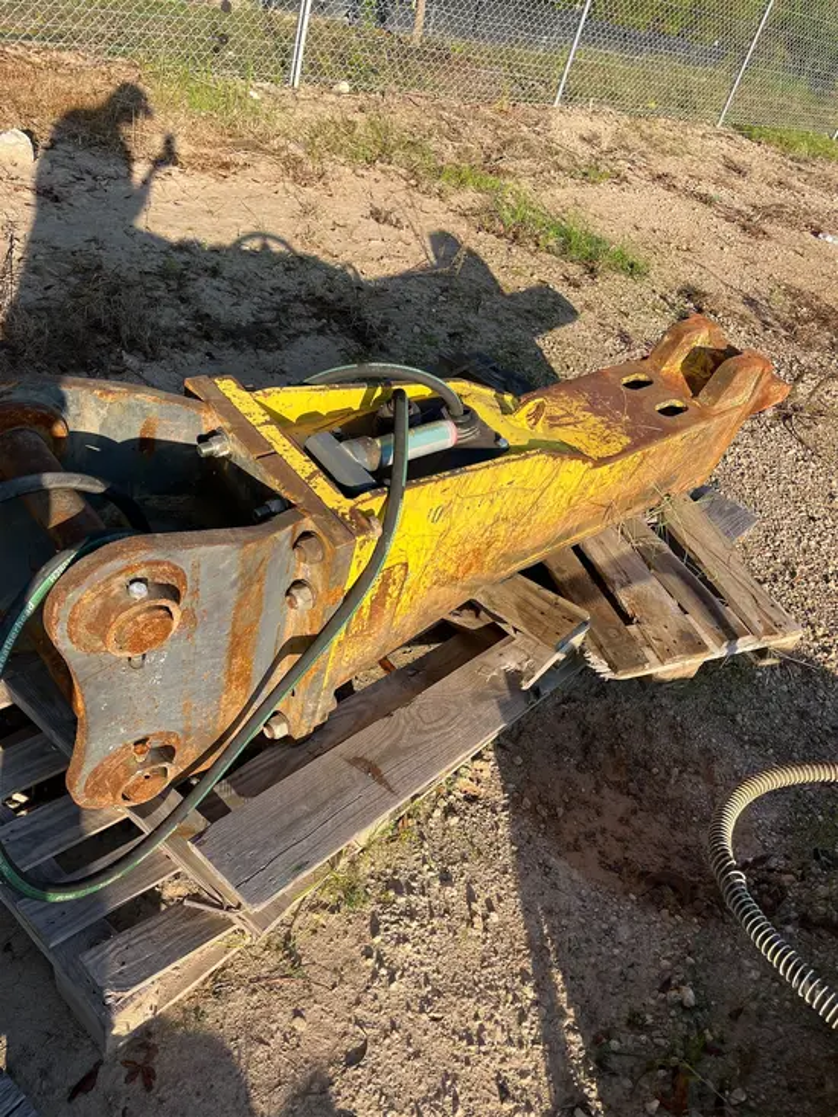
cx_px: 419
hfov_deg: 53.1
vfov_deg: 67.3
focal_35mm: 26
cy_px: 558
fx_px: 839
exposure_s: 1/1600
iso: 50
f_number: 1.6
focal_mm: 5.1
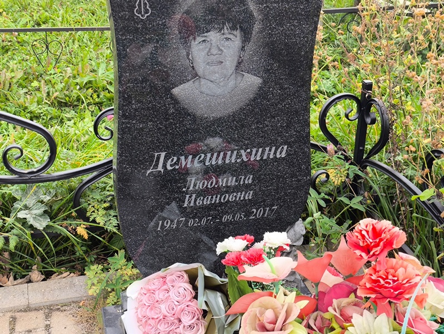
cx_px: 222
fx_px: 642
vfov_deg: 29.1
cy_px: 167
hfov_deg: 38.2
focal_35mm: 50
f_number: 1.7
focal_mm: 4.71
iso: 64
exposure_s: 1/120
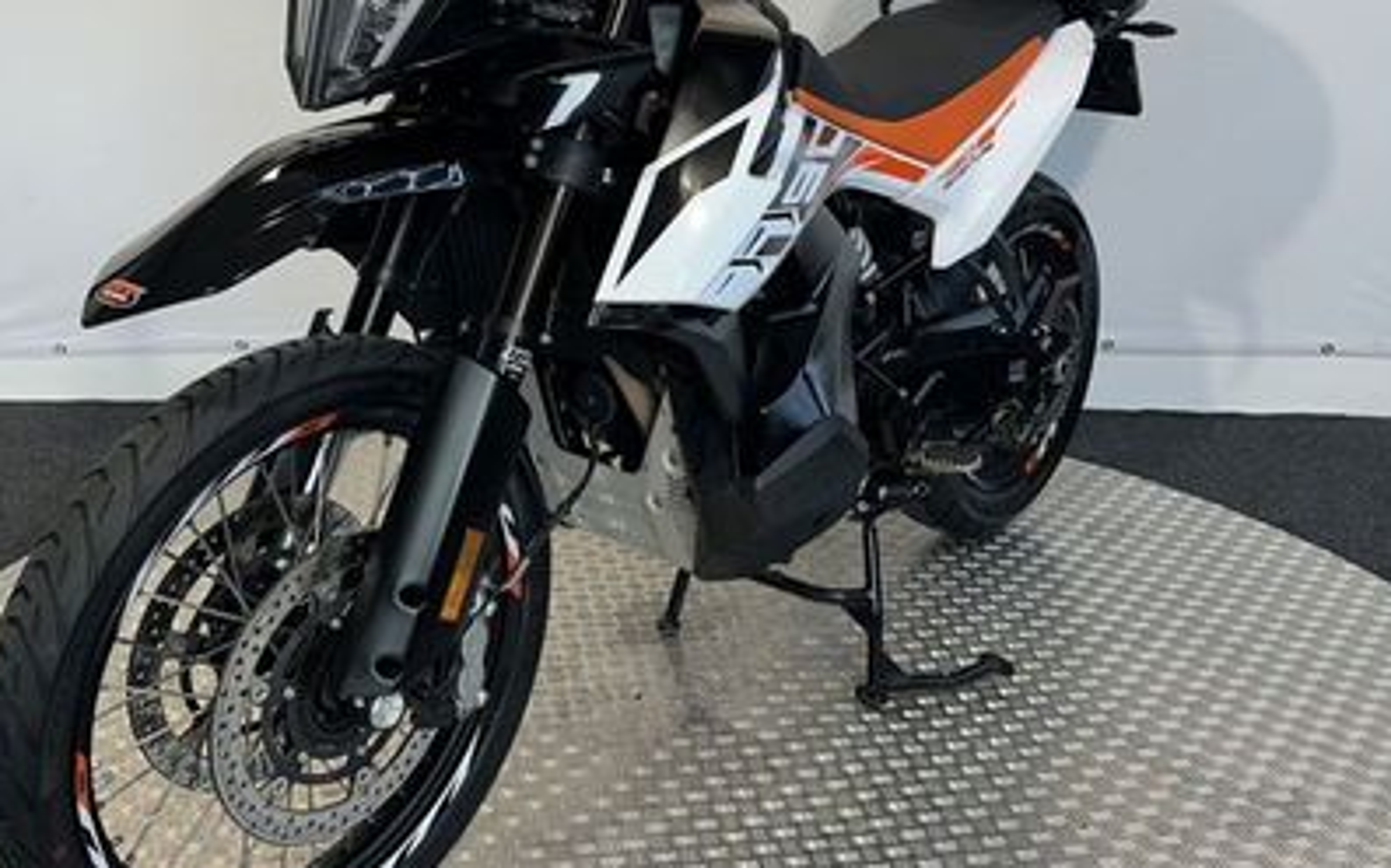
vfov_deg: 30.6
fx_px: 1554
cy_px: 196
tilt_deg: -10.8
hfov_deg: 48.2
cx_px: 645
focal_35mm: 41
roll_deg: -1.3
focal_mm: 6.86
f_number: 1.78
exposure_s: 1/100
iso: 64
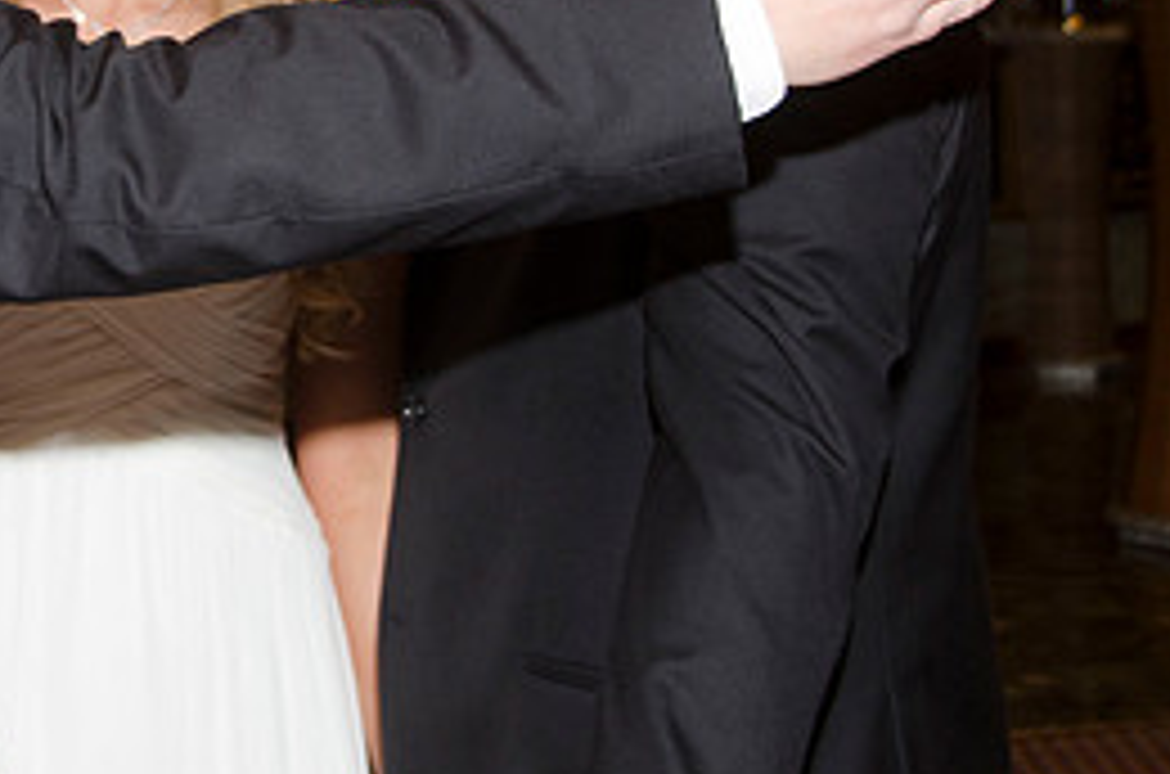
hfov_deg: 18.9
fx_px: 3469
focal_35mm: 107
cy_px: 9
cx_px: 171
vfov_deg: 12.6
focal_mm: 32
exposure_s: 1/60
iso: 400
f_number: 5.6
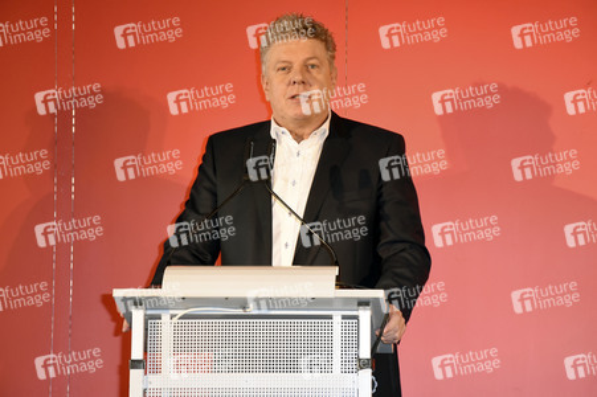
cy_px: 198
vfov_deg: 11.4
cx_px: 298
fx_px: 1988
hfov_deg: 17.1
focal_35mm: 120
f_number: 6.3
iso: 1600
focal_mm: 80
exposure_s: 1/60
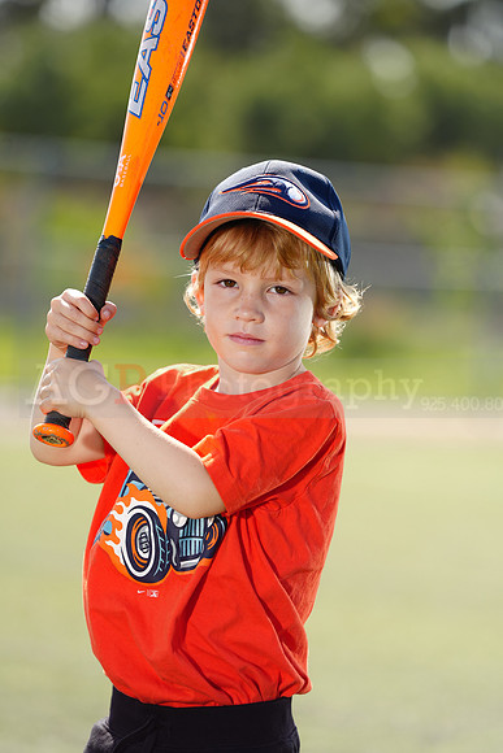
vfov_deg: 10.3
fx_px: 4189
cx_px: 252
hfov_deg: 6.9
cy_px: 376
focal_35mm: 200
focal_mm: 200
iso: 50
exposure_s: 1/250
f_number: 4
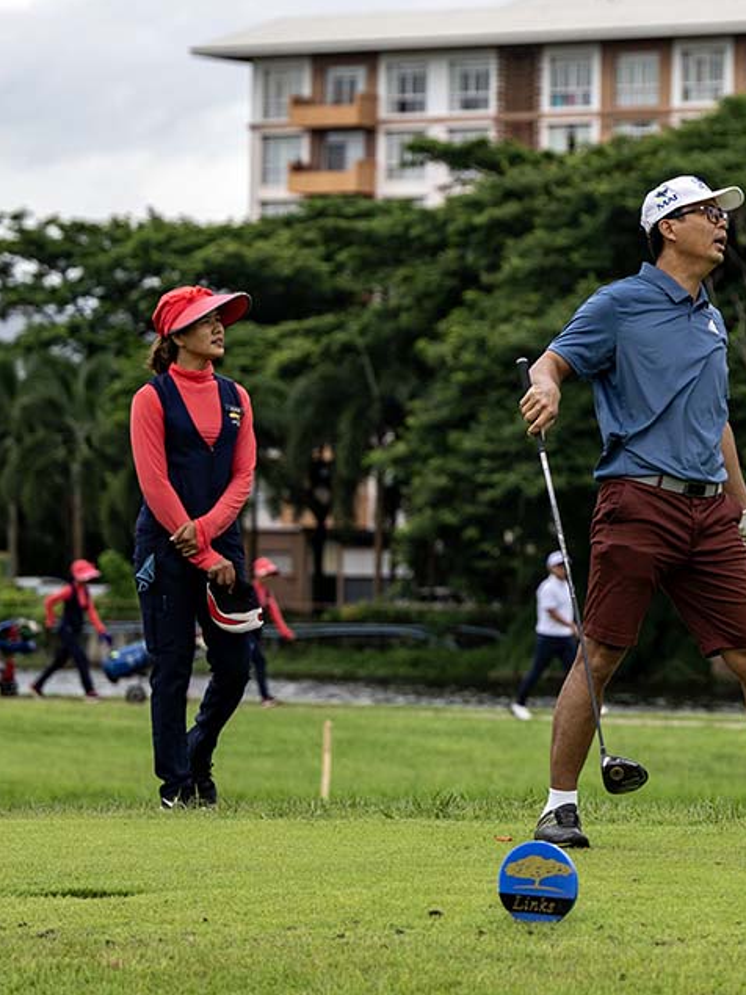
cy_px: 495
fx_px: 3219
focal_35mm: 112
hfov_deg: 13.2
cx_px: 462
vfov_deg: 17.6
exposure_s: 1/3200
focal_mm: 77
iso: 200
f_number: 2.8
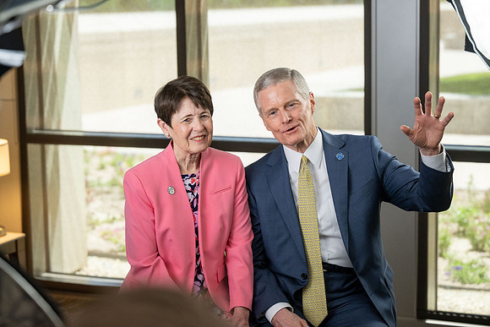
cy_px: 164
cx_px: 245
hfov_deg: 24.8
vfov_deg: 16.7
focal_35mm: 82
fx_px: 1116
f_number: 4
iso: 2000
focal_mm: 82
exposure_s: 1/400
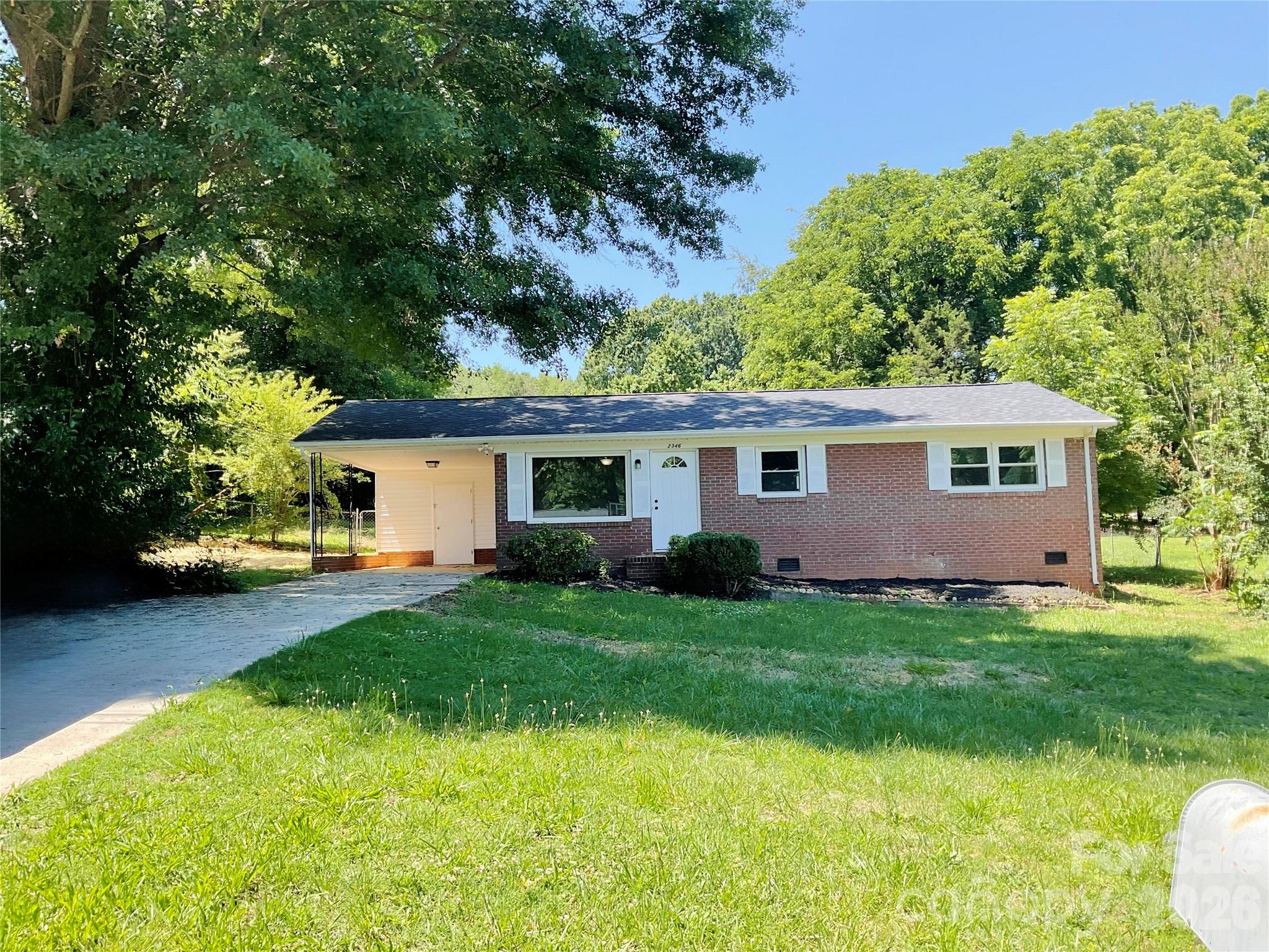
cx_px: 634
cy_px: 476
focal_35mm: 29
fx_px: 1063
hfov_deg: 61.7
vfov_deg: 48.2
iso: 16
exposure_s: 1/461
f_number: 1.8
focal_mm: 3
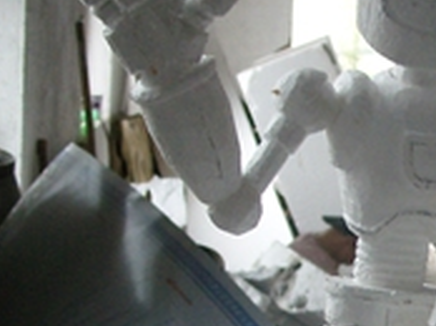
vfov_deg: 9.5
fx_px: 1924
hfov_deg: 12.6
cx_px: 554
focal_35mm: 153
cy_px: 397
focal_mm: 7.8
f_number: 2.8
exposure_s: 1/40
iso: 160
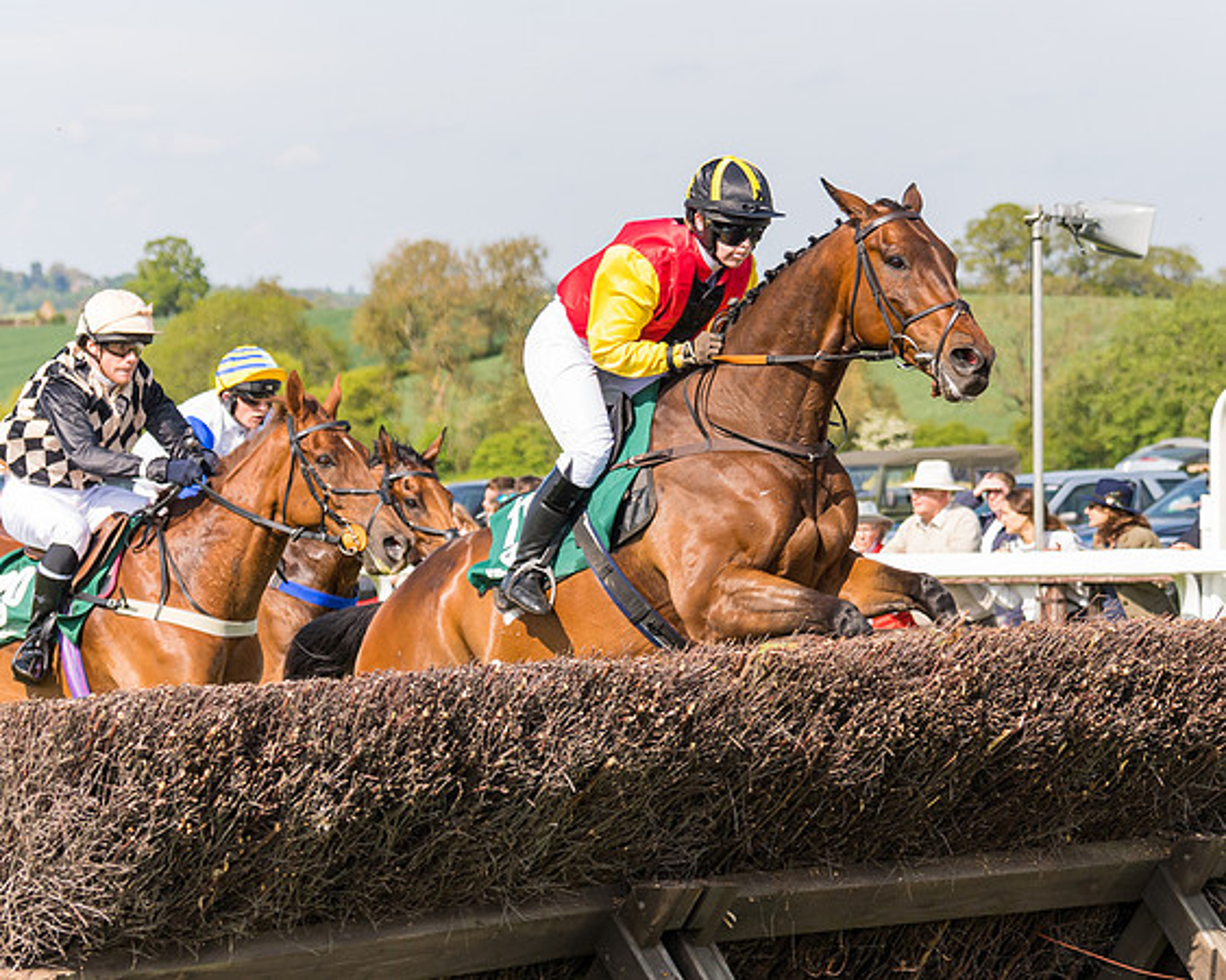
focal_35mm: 129
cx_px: 777
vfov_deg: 12.0
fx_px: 4680
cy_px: 535
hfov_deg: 14.9
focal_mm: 70
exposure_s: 1/2500
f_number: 4
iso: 400
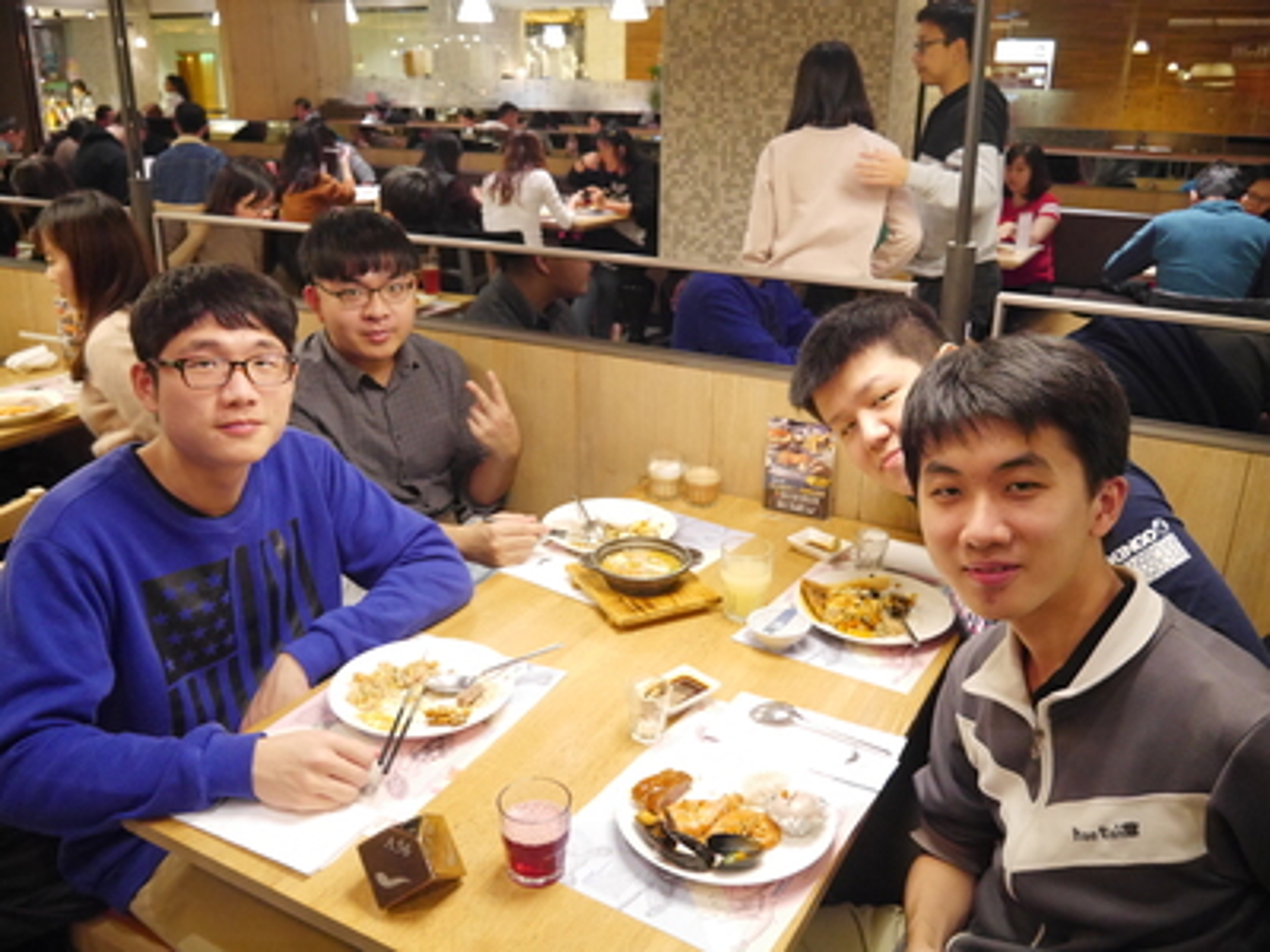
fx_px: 1027
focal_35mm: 28
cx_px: 635
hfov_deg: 63.4
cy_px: 476
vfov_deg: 49.7
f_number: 3.5
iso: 2500
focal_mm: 14
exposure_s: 1/60
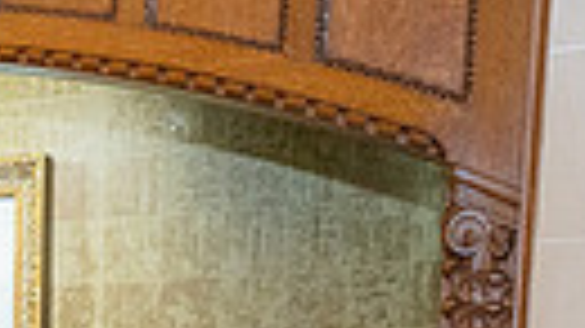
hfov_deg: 17.6
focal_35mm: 112
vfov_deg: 9.7
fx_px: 1737
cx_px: -238
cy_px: 748
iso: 2000
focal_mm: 24
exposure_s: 1/200
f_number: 3.2
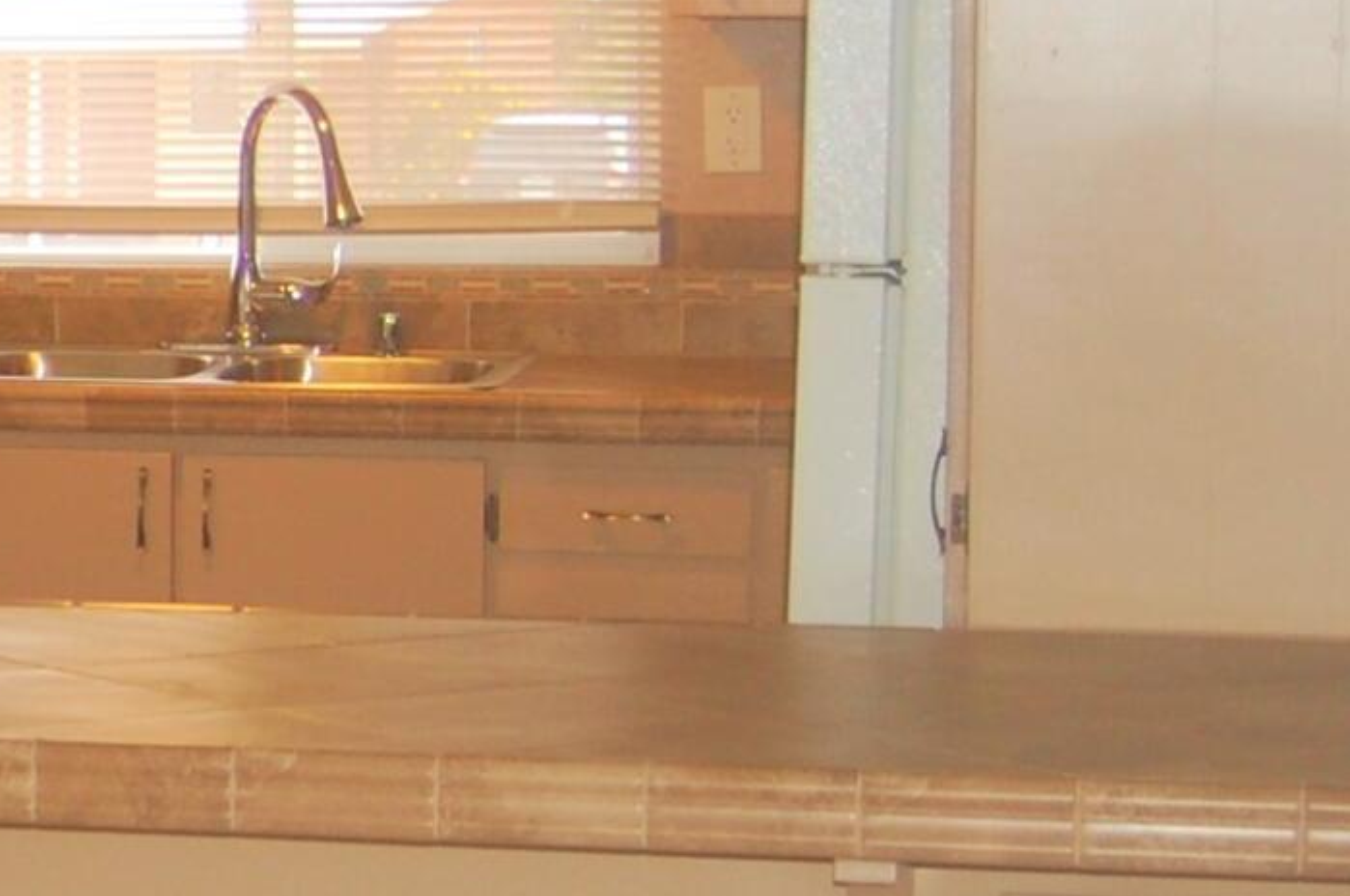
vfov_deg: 9.2
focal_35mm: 148
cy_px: 427
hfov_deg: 12.7
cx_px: -1058
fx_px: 5548
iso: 400
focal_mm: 23
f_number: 3.8
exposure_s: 1/60
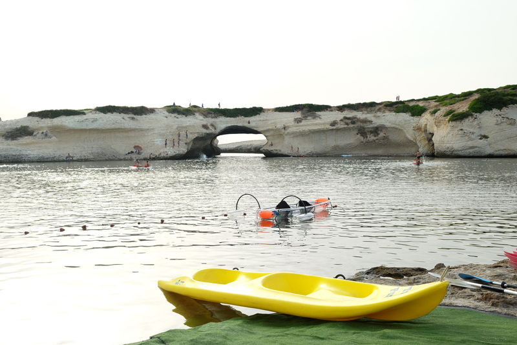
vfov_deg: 37.8
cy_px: 172
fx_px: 503
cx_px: 258
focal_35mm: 35
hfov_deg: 54.4
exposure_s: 1/85
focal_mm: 23
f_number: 6.4
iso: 200
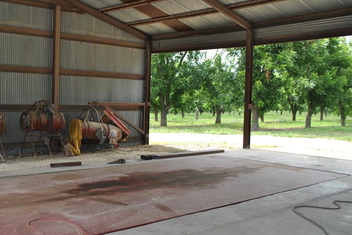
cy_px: 114
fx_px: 401
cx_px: 123
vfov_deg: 32.7
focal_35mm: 41
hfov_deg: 46.7
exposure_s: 1/200
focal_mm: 20
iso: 100
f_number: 5
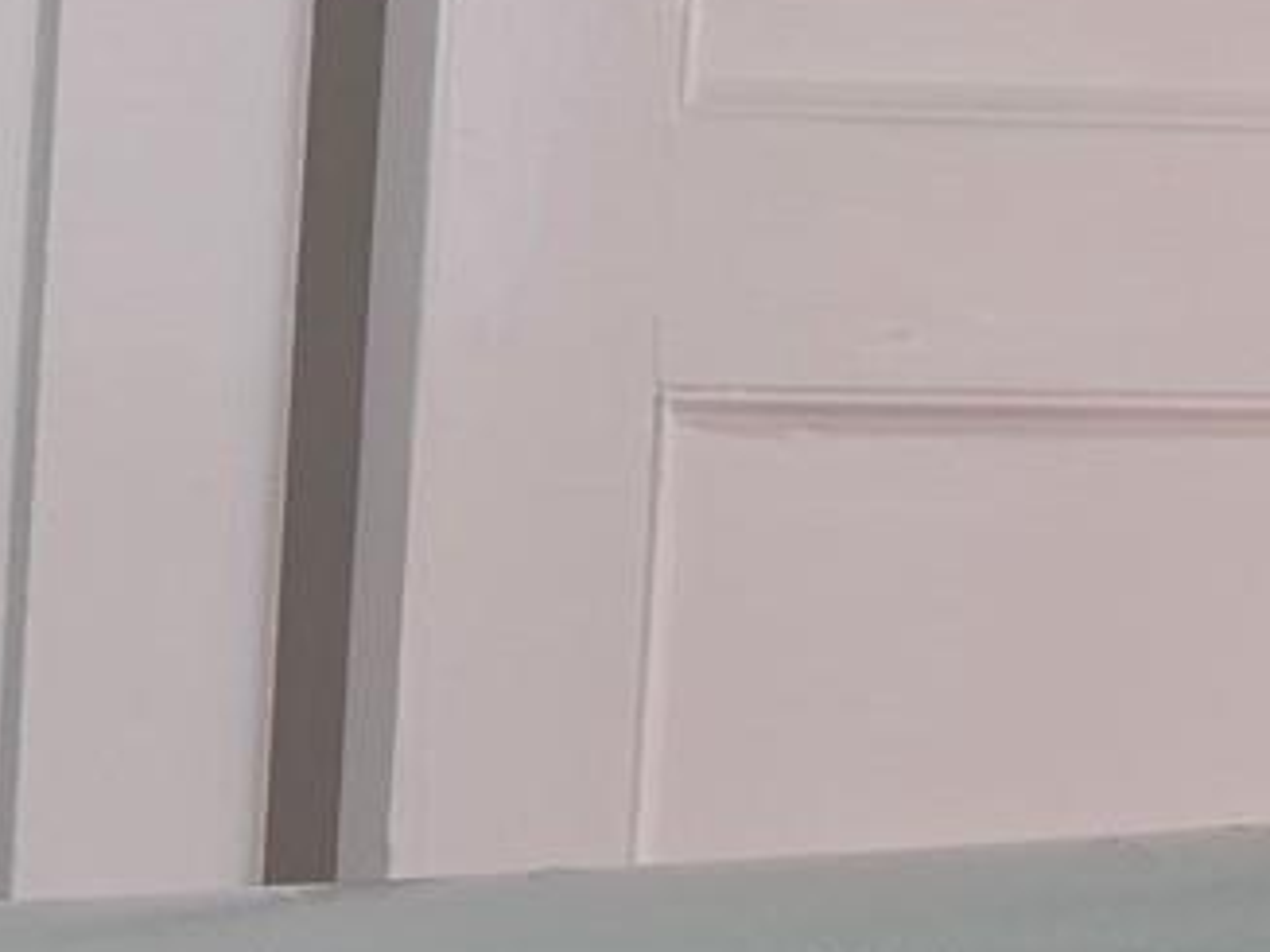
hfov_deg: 11.6
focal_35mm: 144
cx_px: -1647
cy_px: -369
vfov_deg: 10.0
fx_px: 5281
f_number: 1.4
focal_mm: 6.5
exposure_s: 1/120
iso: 200
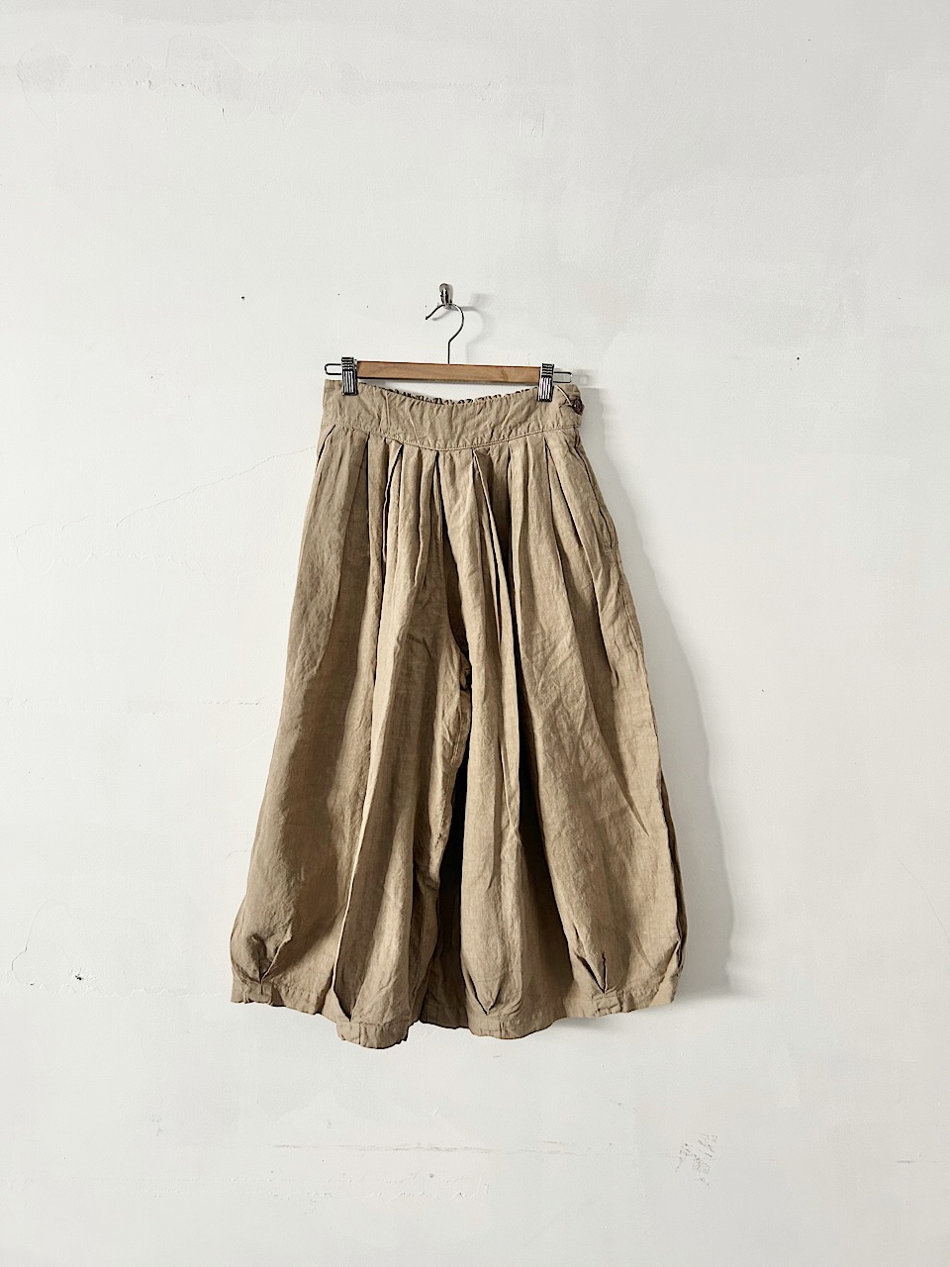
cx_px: 475
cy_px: 634
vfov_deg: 67.3
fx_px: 951
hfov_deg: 53.1
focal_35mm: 26
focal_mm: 5.7
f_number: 1.5
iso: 125
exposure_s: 1/76
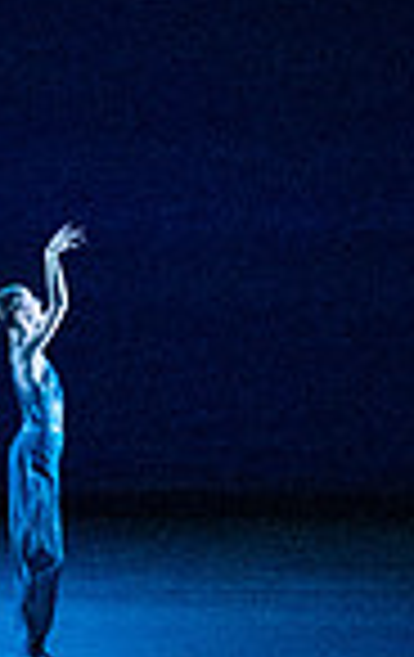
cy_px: -16
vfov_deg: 4.0
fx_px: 9422
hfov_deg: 2.5
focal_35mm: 525
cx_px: -648
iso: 25600
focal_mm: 130
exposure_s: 1/400
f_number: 5.6
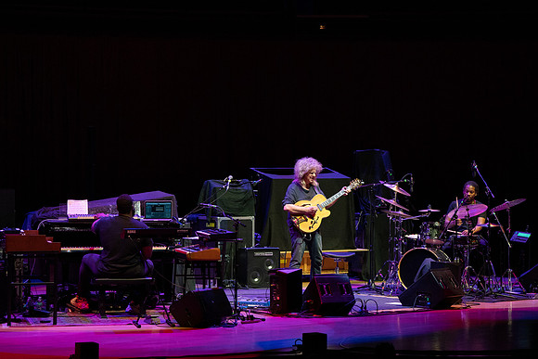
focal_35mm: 120
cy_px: 180
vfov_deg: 11.4
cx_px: 269
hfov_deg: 17.0
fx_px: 1800
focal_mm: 119
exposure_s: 1/250
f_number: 5
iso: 3200
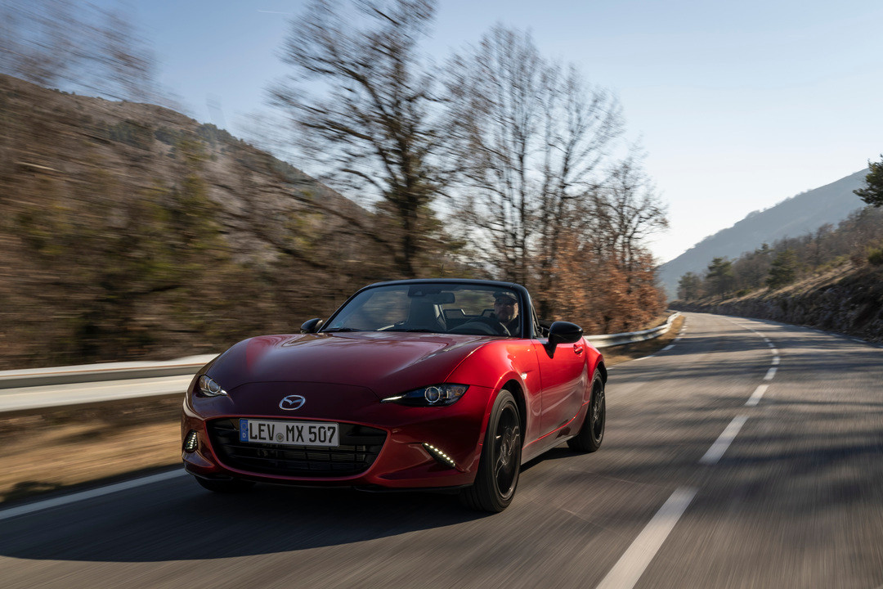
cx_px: 442
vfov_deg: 34.2
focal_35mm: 39
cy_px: 294
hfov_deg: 49.6
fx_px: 957
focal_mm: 39
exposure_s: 1/30
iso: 50
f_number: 11
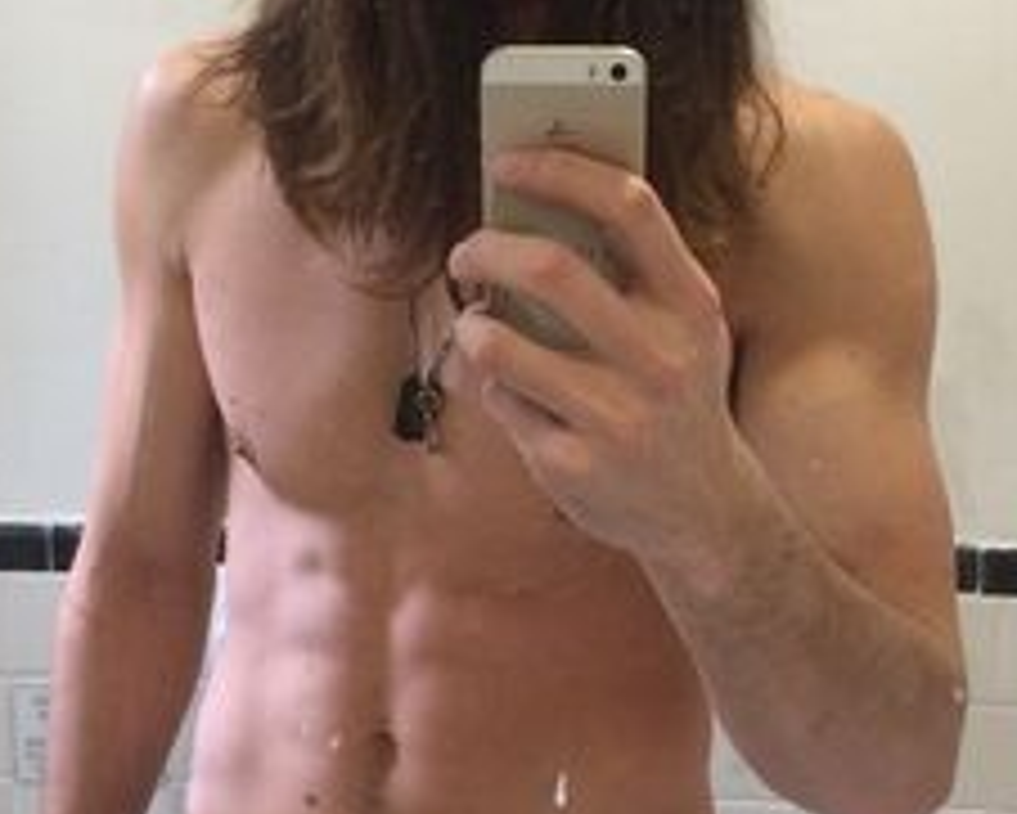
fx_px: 1807
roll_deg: -0.1
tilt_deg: -13.1
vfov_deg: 25.4
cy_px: 495
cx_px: 464
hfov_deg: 31.4
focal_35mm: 60
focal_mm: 4.15
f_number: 2.2
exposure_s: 1/30
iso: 200
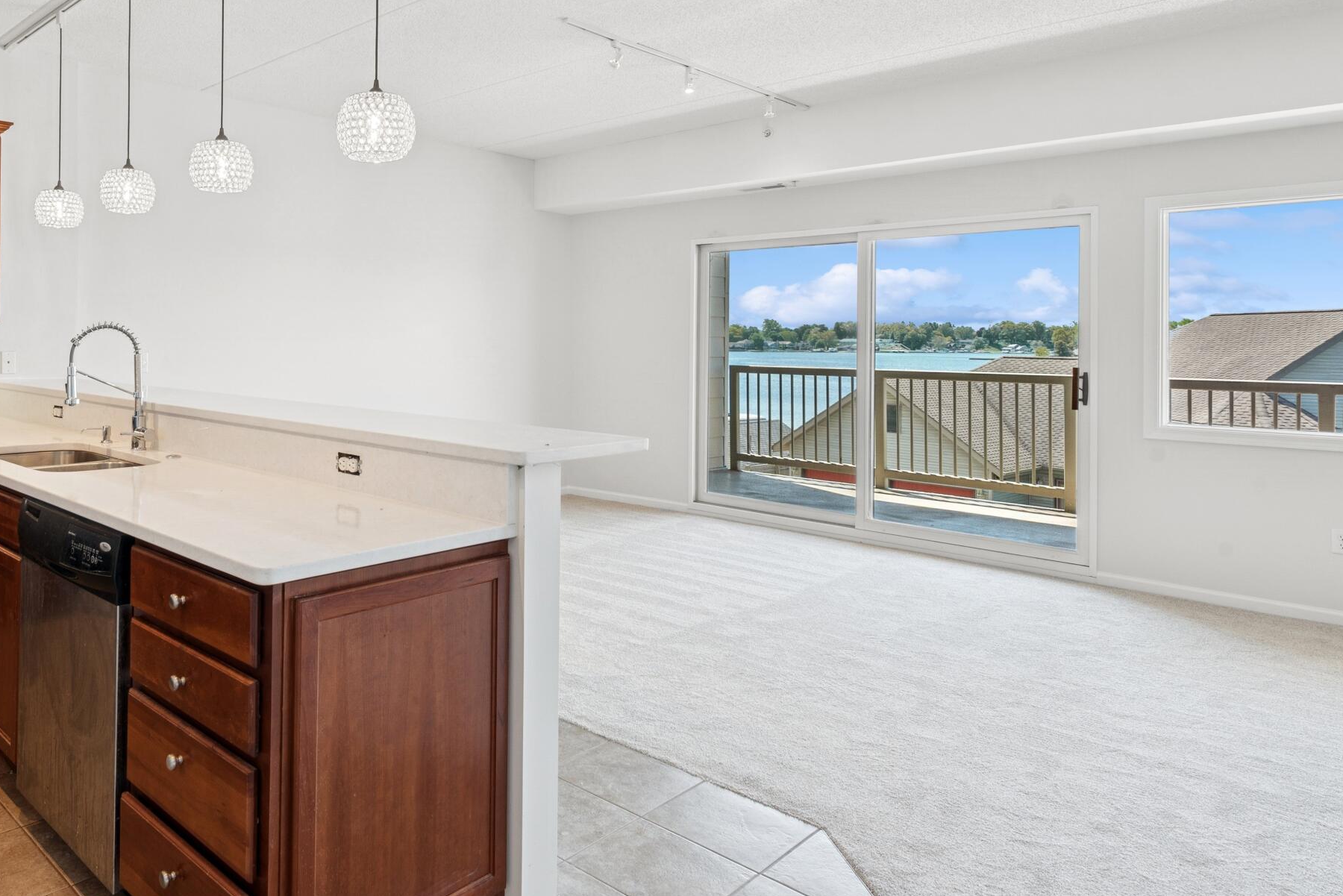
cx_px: 358
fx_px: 933
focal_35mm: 25
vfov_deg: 50.7
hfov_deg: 67.6
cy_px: 327
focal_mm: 15
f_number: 11
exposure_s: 1/5
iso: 200
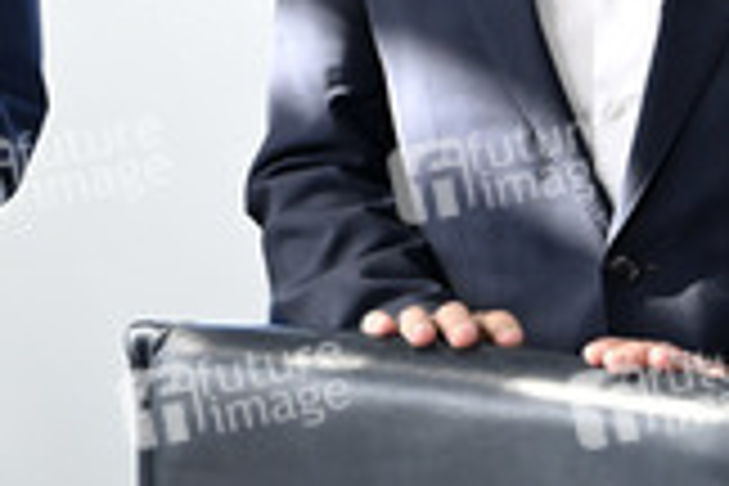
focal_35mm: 272
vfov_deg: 5.0
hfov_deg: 7.6
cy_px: -166
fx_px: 5508
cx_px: 115
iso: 4000
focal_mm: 98
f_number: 5.6
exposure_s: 1/400
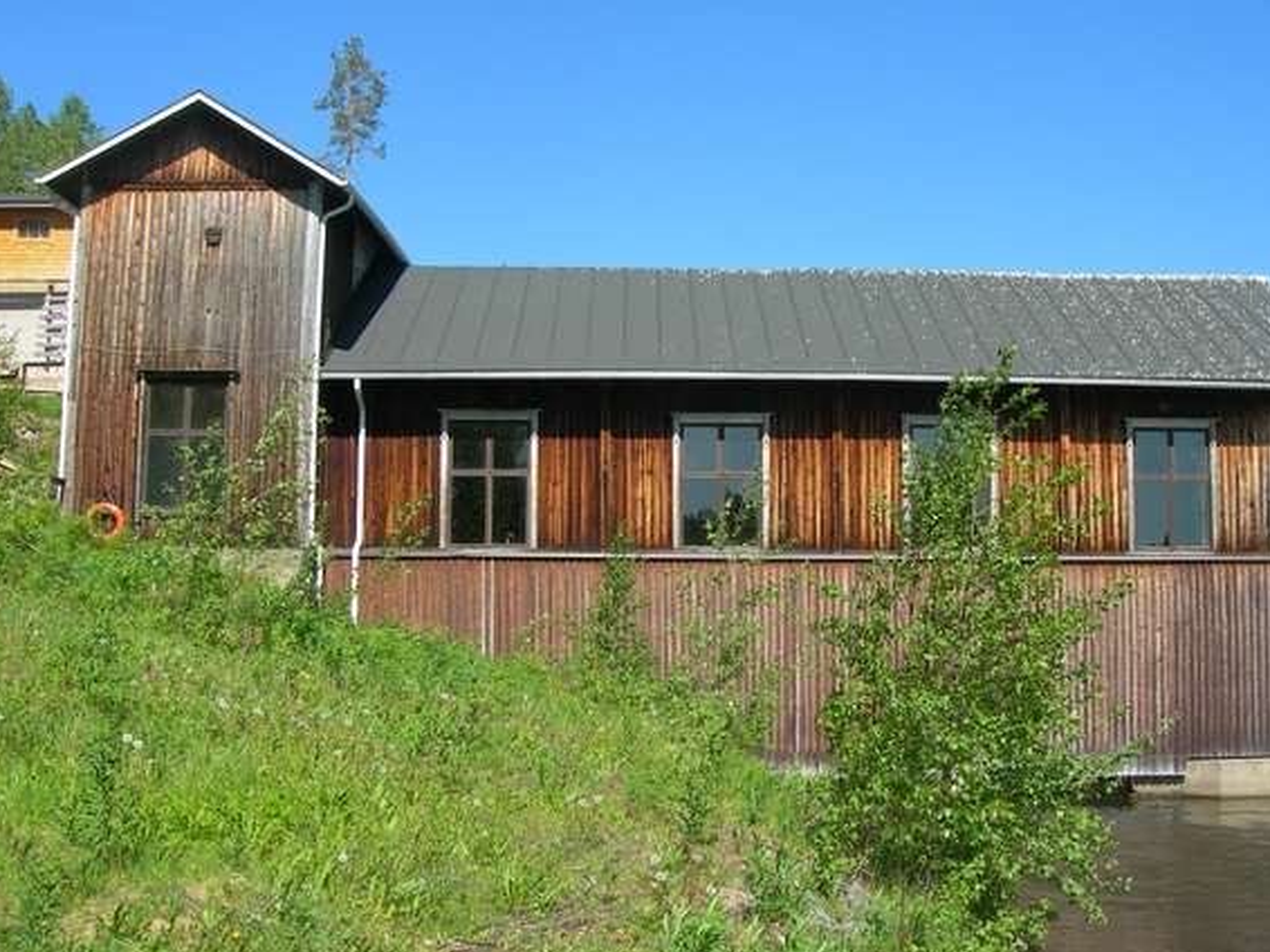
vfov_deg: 33.6
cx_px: 707
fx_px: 1577
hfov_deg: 43.8
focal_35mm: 43
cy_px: 465
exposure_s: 1/336
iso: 50
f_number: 4.8
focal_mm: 7.8
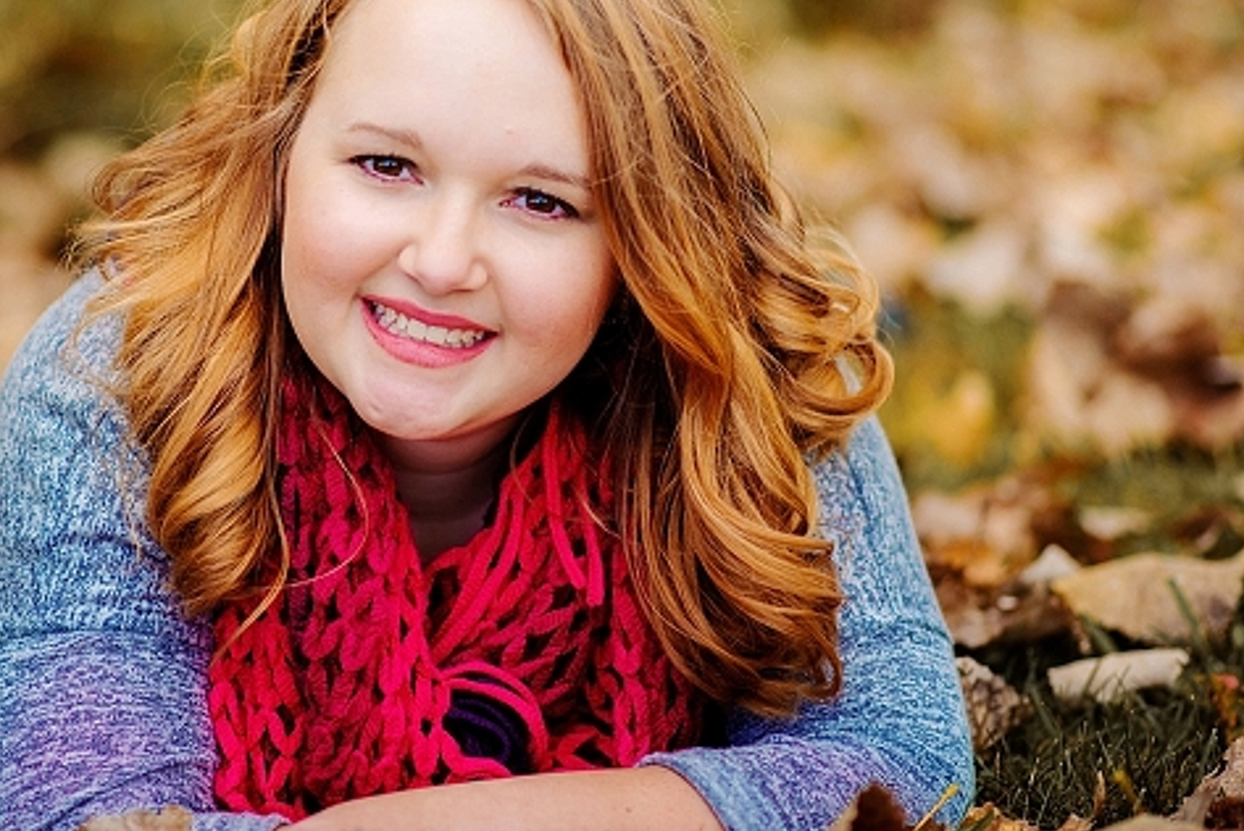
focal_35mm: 138
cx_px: 494
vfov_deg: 10.0
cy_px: 369
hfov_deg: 14.8
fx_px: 4771
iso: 200
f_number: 1.8
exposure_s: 1/800
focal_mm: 85
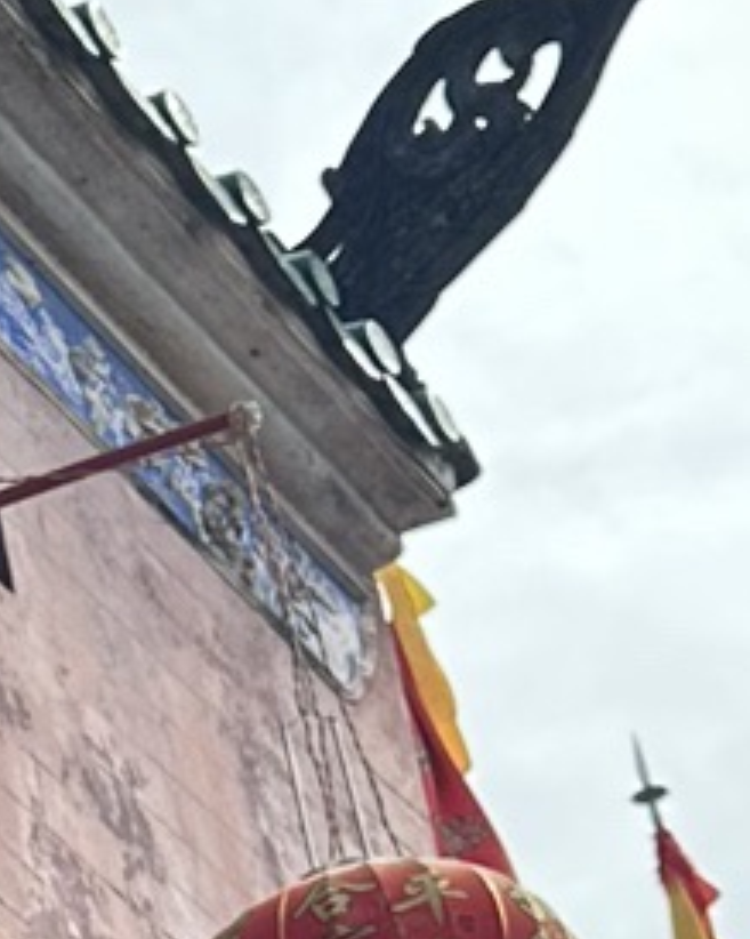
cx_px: -606
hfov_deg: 8.7
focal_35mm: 171
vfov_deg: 11.1
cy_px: 1110
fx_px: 4747
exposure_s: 1/2732
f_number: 1.78
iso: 80
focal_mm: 6.86
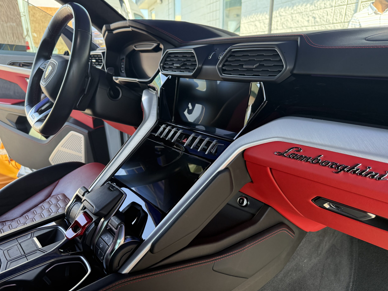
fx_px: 280
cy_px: 146
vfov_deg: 54.9
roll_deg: +0.0
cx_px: 188
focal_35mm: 25
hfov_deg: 69.4
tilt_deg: -17.8
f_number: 1.78
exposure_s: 1/243
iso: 200
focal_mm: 6.76
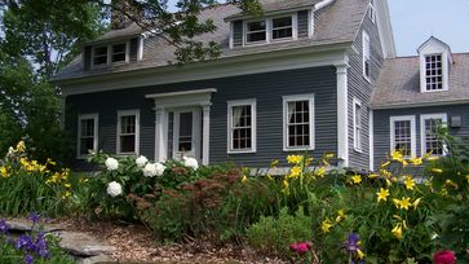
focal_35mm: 42
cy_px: 149
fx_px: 522
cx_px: 236
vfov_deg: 28.3
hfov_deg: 48.4
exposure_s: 1/750
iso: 80
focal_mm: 6.3
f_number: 4
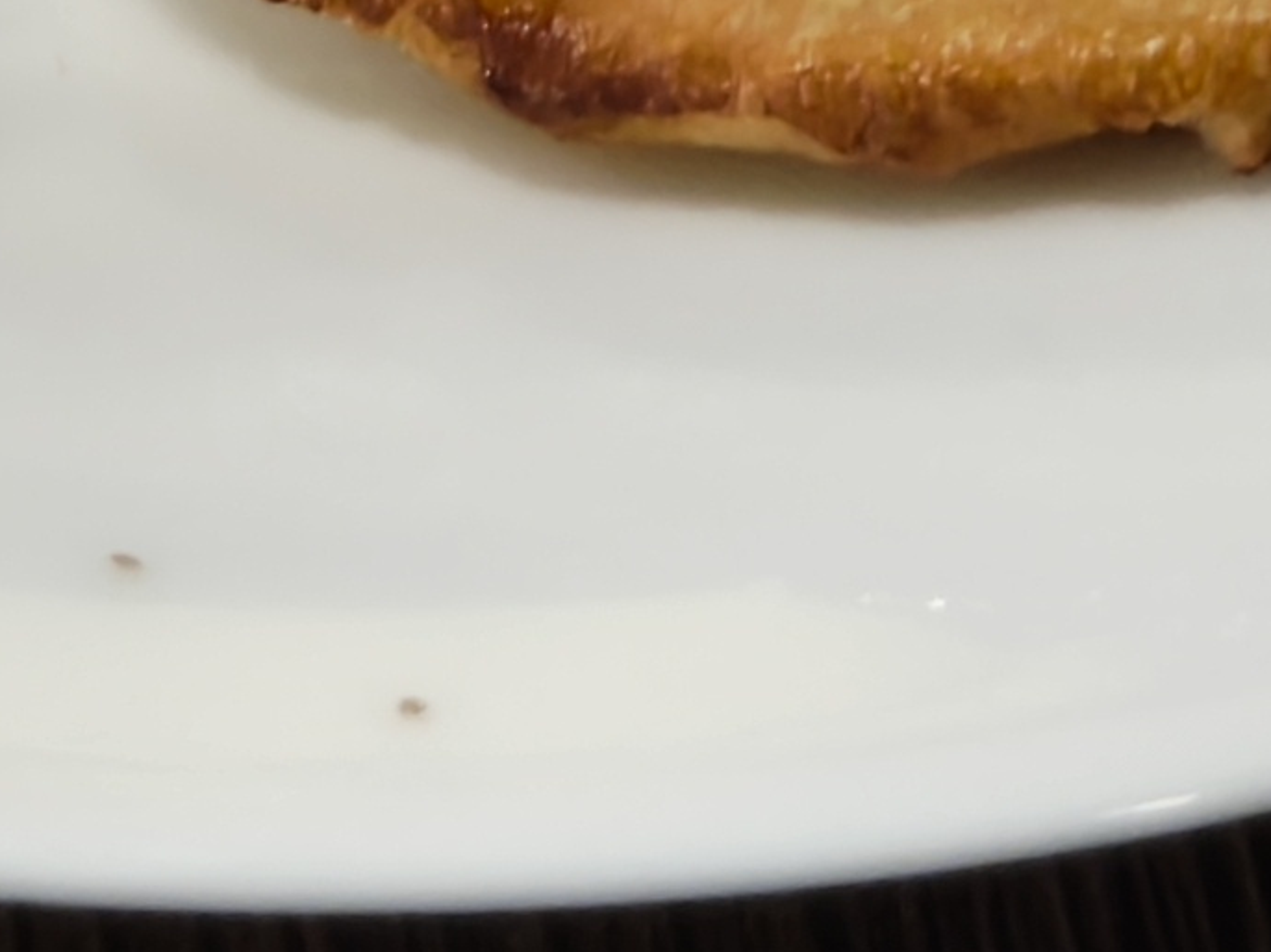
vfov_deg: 3.5
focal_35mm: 418
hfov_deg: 4.7
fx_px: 15342
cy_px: -1560
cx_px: 369
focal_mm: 10.55
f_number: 2.68
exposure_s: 1/50
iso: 1400
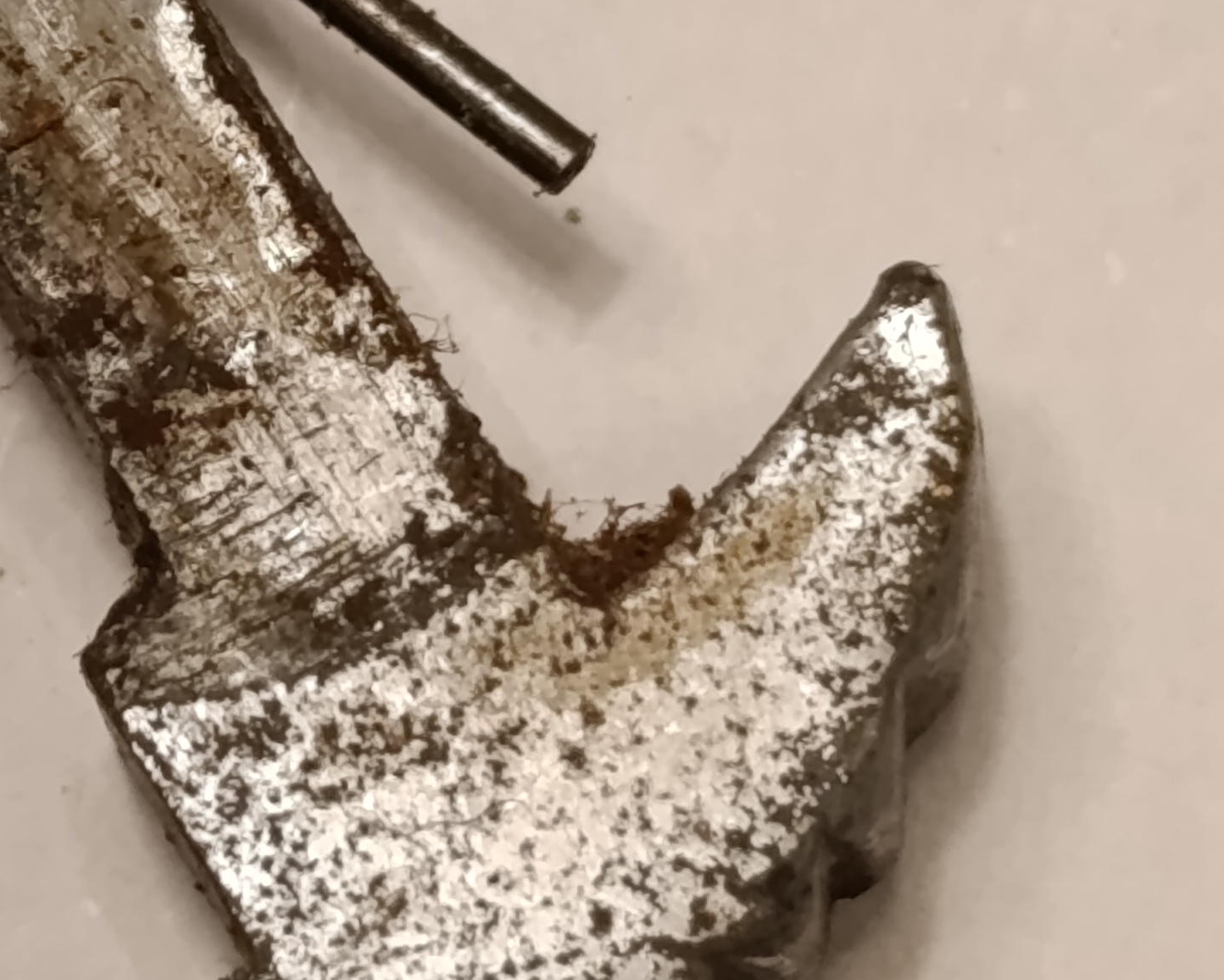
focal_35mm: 254
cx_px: -46
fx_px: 9204
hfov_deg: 7.6
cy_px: 398
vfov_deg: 6.1
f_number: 1.6
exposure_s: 1/100
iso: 800
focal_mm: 6.14
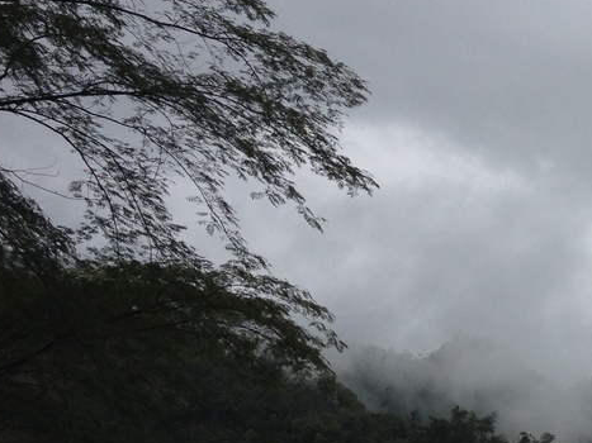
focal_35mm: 90
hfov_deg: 20.2
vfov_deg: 16.4
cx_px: 743
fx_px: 1539
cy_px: 261
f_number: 2.4
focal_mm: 4.28
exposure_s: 1/1972
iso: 50
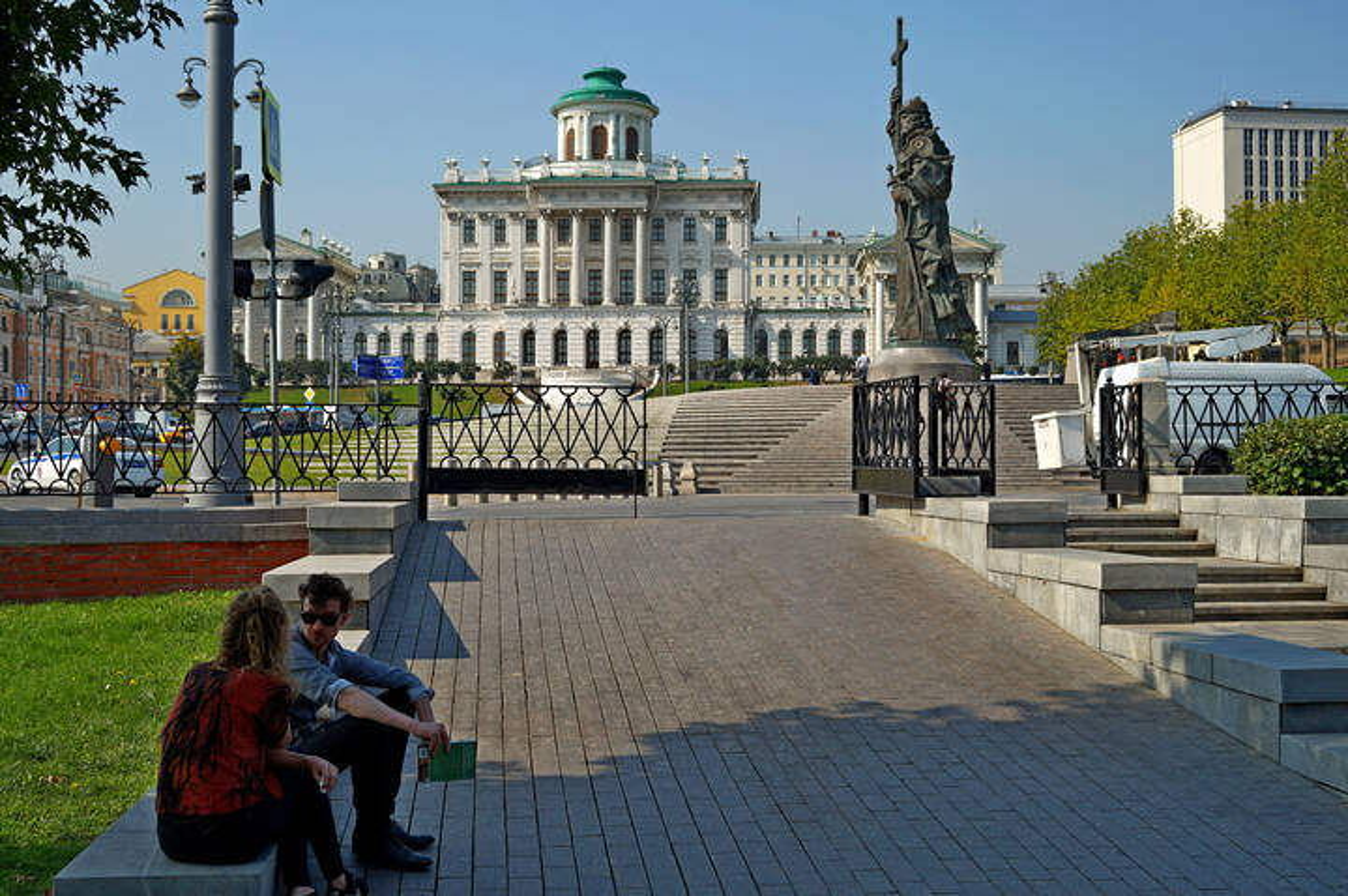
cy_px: 448
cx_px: 674
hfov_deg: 46.4
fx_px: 1572
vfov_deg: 31.8
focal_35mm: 42
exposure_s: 1/400
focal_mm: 28
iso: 100
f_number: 8
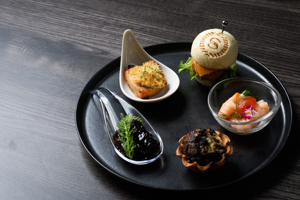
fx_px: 875
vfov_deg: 13.0
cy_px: 100
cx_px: 150
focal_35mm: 105
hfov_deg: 19.4
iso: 400
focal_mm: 105
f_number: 10
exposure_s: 1/60
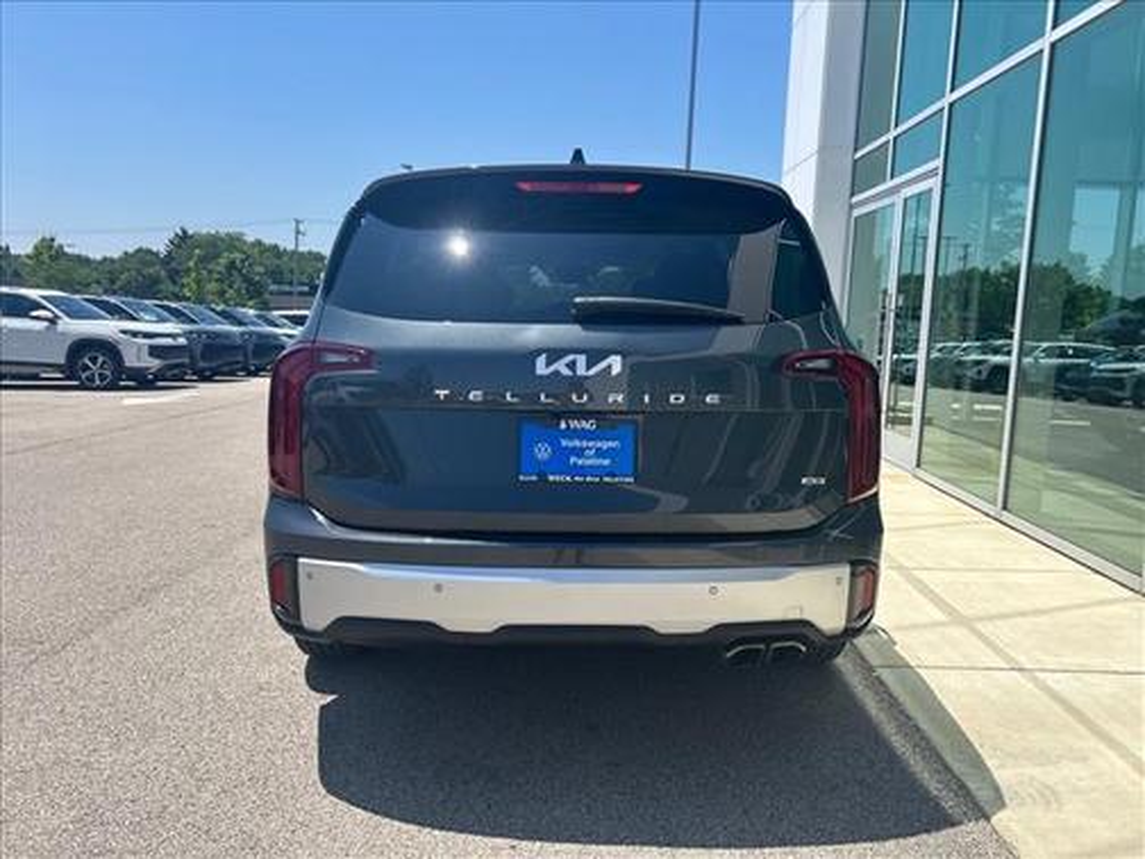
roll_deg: -2.0
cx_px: 572
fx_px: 860
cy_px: 430
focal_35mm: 26
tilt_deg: -6.4
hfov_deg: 67.3
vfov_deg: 53.1
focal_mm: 5.7
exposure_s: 1/4274
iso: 50
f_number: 1.5
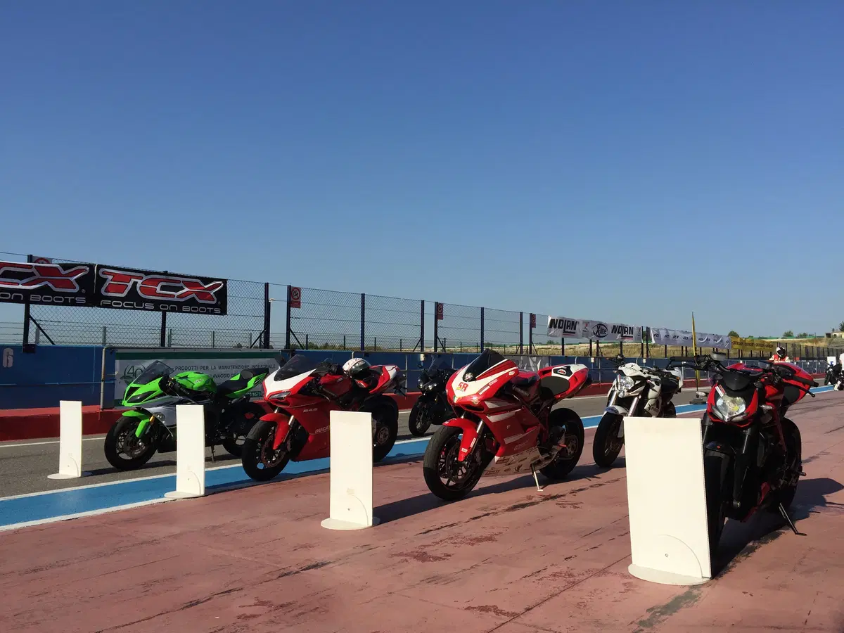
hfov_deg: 61.7
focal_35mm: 29
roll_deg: -0.7
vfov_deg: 48.2
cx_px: 422
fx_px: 707
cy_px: 316
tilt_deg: +3.2
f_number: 2.2
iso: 32
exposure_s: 1/3597
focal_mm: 4.15
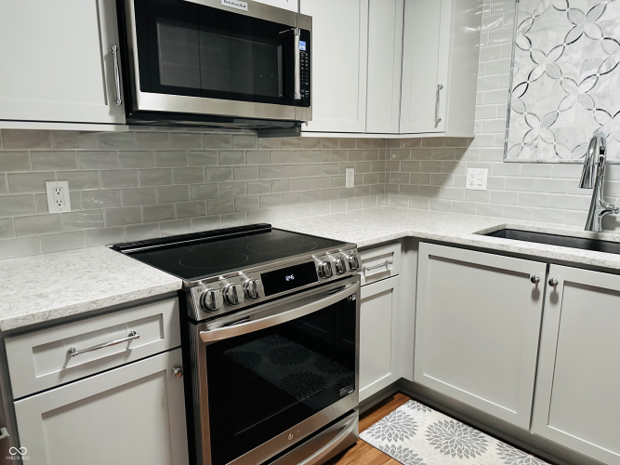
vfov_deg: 56.8
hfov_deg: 71.6
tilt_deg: -10.3
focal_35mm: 24
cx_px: 310
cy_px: 232
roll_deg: +0.6
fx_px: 430
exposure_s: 1/40
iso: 1000
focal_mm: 6.86
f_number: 1.78
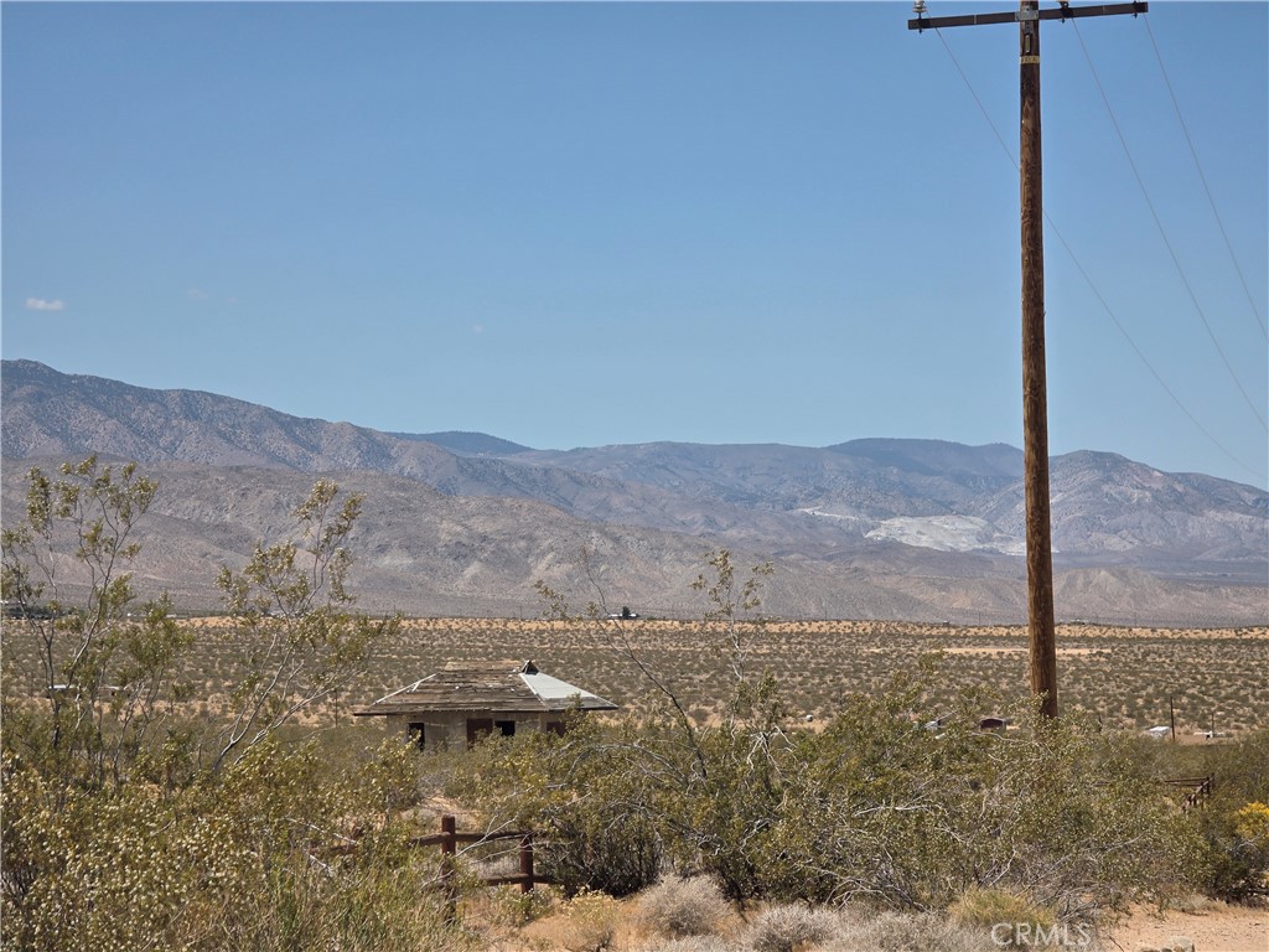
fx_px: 4216
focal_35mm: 115
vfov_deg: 12.9
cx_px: 634
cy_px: 476
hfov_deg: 17.1
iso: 64
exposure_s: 1/2378
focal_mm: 18.6
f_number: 3.4
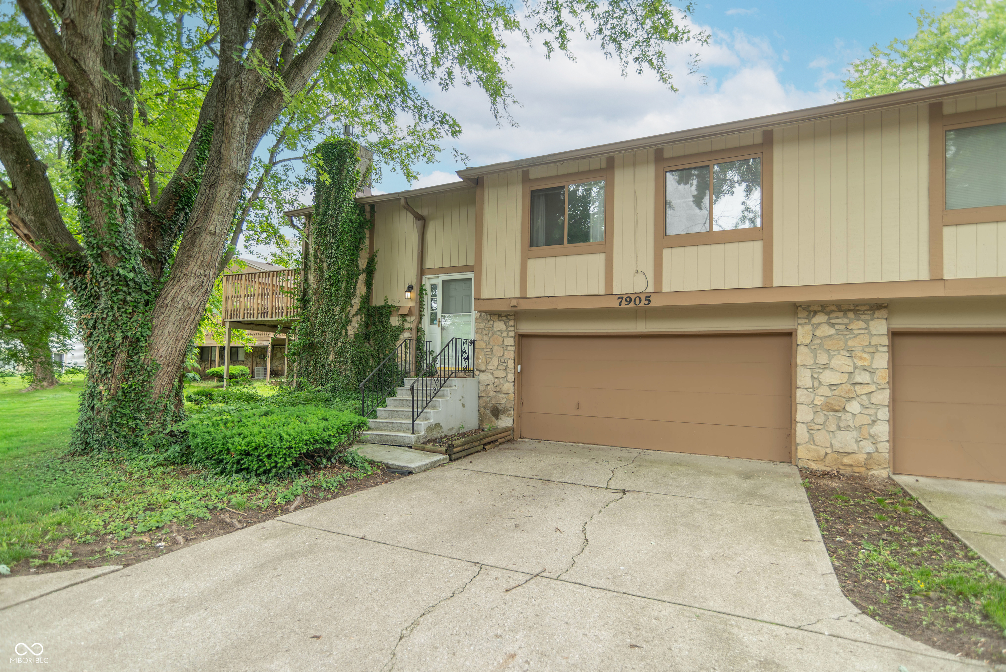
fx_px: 503
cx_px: 503
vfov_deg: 67.4
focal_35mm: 18
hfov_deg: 90.0
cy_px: 336
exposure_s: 1/40
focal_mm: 18
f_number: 4.5
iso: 64
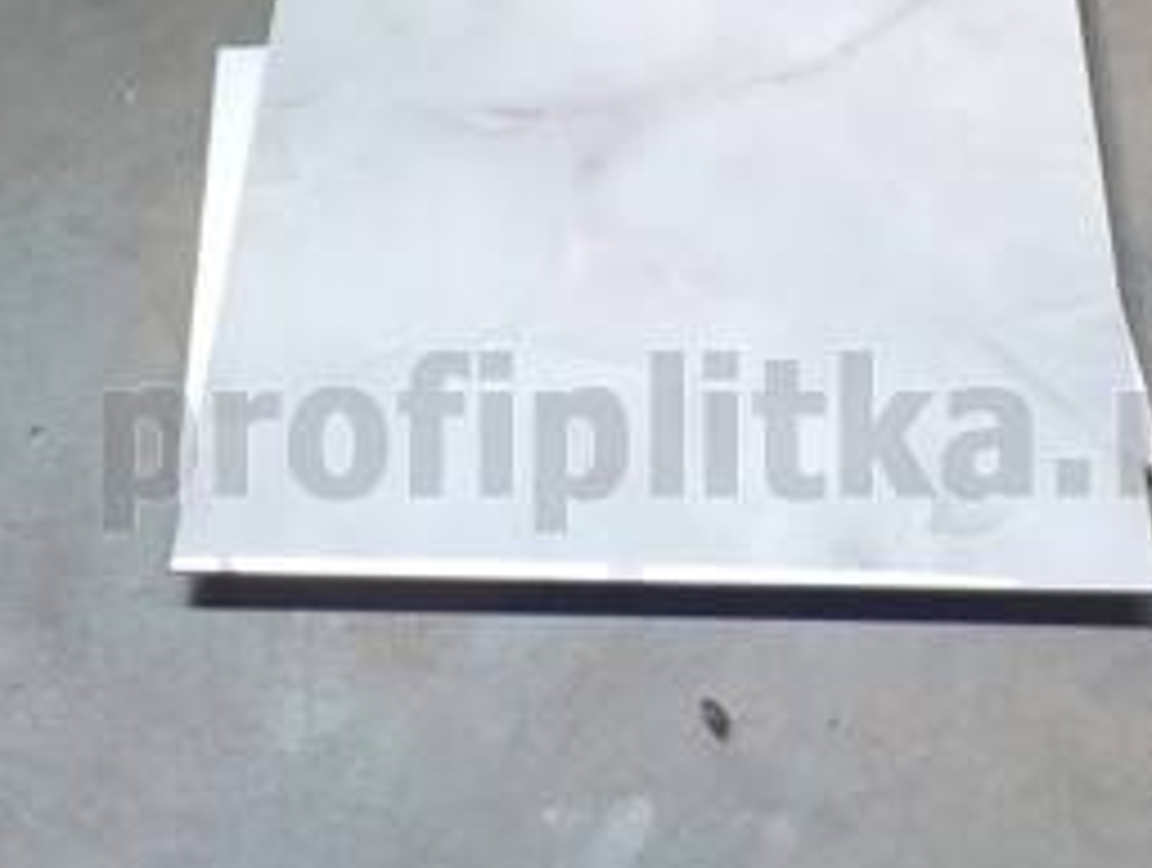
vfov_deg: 26.2
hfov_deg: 34.8
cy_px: 182
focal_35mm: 55
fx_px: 1834
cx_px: 693
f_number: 3.3
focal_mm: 4.1
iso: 180
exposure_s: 1/30
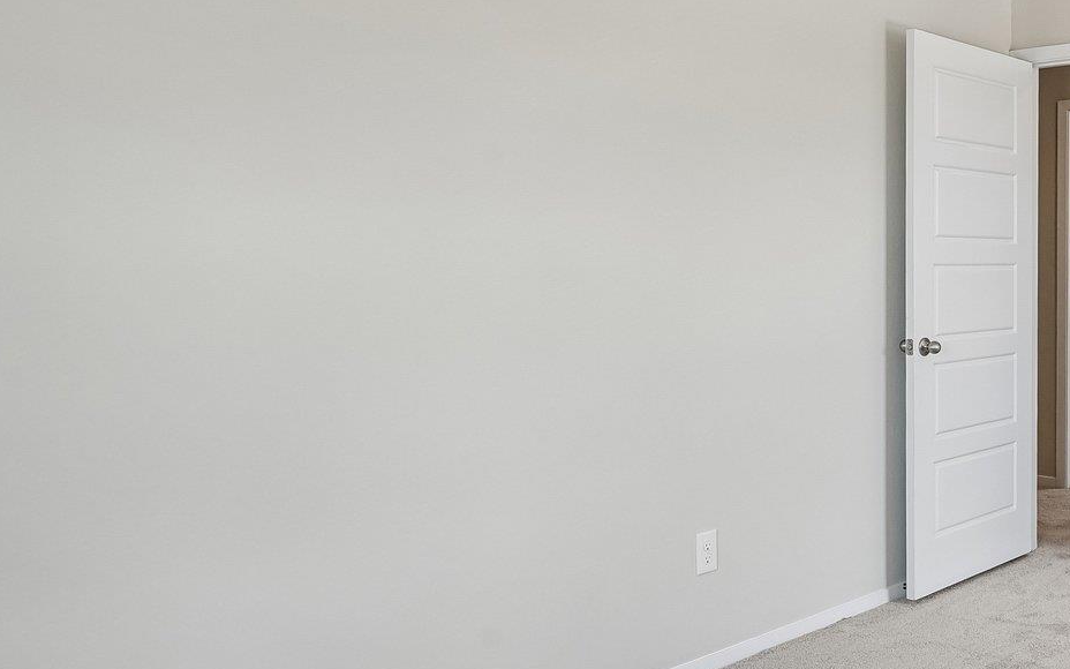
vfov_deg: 35.3
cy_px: 283
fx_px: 1050
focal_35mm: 36
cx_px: 972
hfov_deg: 48.1
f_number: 9
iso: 400
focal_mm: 16
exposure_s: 1/60
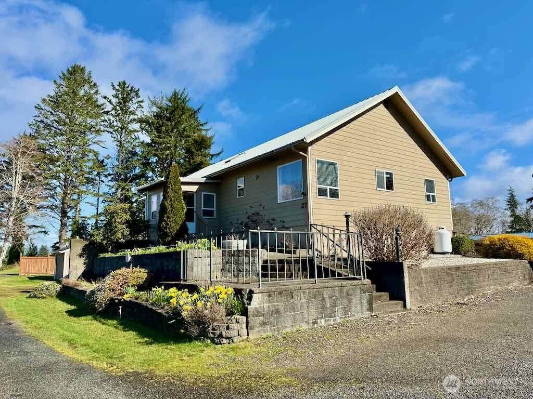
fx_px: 370
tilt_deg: +8.9
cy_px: 200
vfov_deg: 56.8
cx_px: 266
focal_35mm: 24
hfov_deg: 71.6
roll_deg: +1.8
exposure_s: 1/4673
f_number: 1.78
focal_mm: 6.76
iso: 80
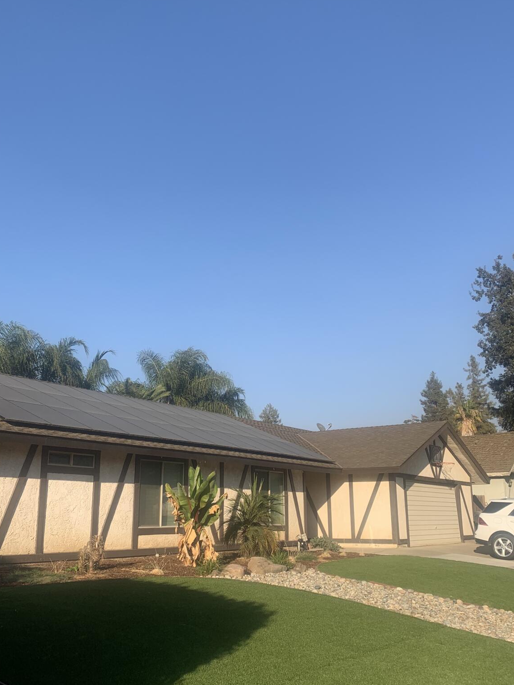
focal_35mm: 34
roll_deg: +1.2
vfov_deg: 54.0
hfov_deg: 41.8
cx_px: 251
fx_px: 673
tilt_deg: +16.2
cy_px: 341
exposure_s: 1/1845
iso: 25
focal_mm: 4.25
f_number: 1.8
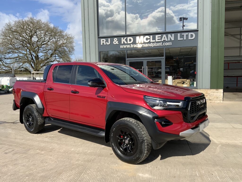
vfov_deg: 48.2
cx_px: 121
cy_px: 91
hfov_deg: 61.7
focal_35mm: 29
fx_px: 203
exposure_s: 1/1786
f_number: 1.8
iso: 16
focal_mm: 3
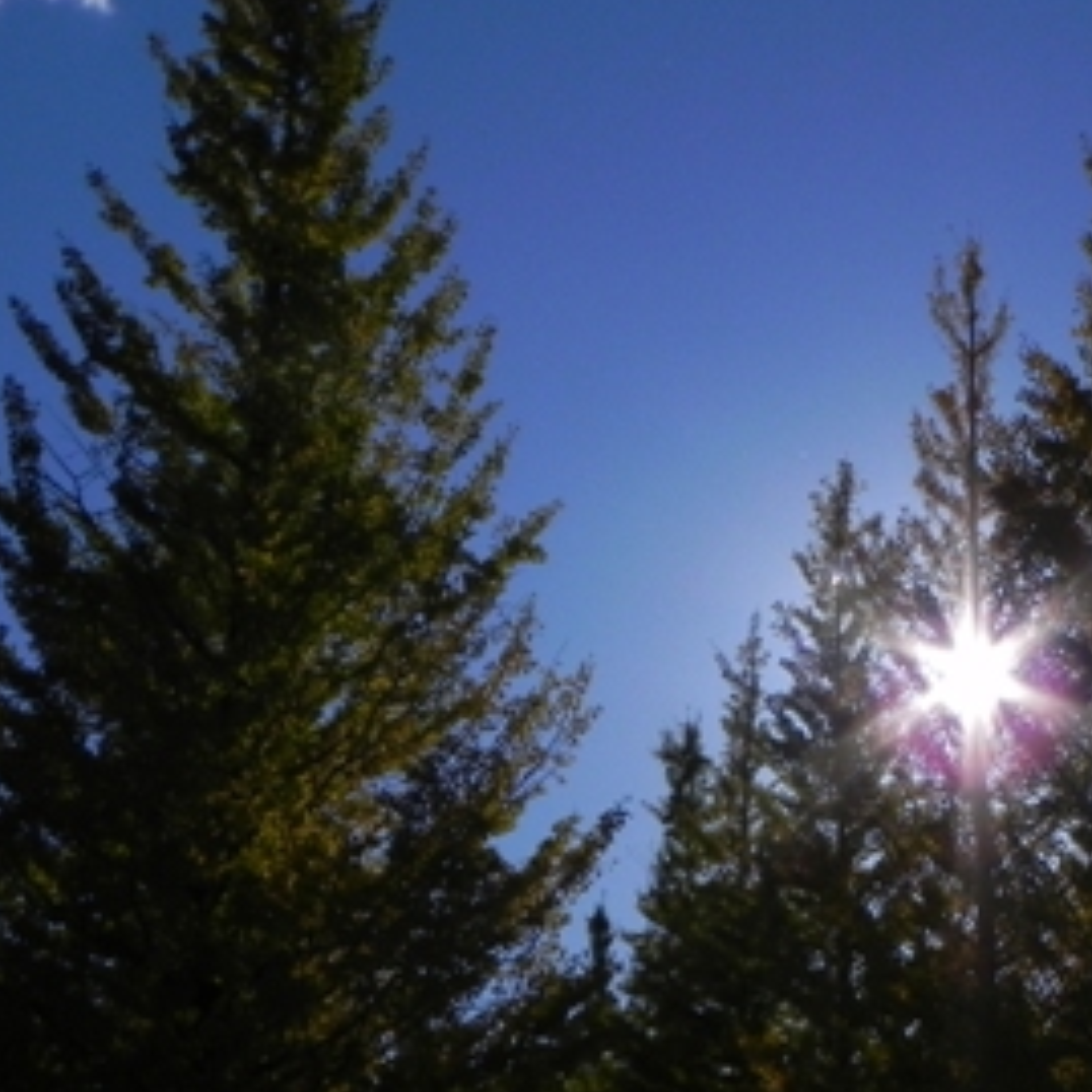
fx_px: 3069
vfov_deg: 20.2
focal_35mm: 86
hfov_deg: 19.9
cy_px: 652
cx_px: 942
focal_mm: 8.2
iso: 160
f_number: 8
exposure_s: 1/2000
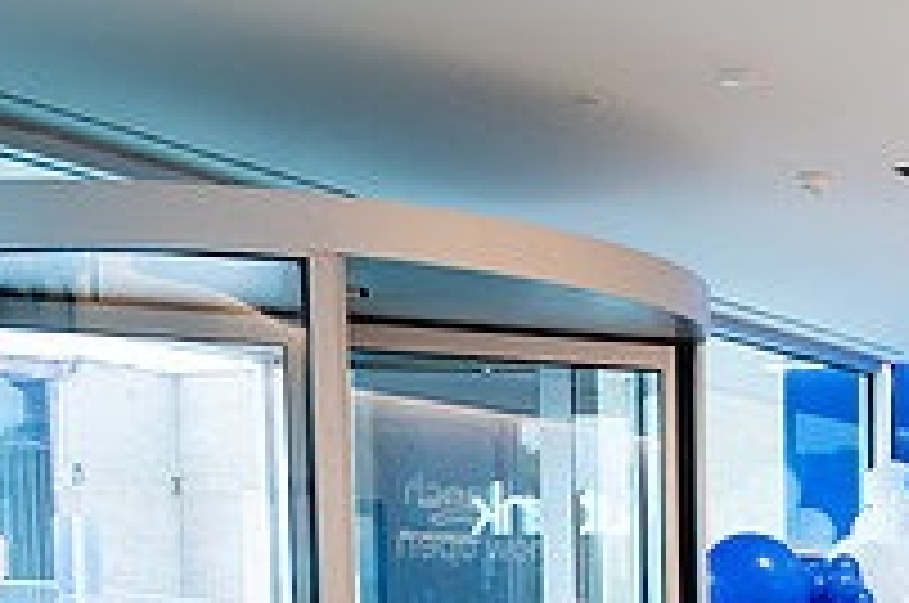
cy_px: 752
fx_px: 1815
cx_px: 1251
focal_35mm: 72
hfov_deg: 23.9
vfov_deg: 17.8
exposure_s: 1/200
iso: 640
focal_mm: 25
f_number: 3.2
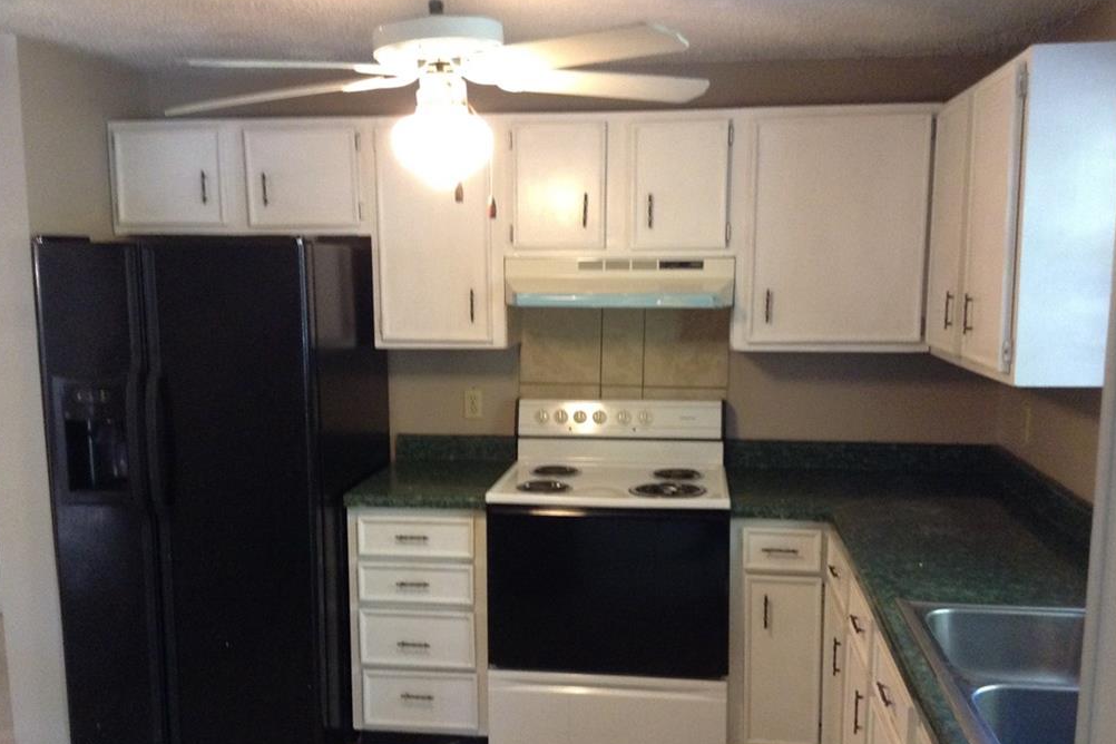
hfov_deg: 54.4
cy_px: 415
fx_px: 1085
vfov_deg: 37.8
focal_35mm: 35
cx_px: 557
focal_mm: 3.3
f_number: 2.4
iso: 200
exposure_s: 1/17
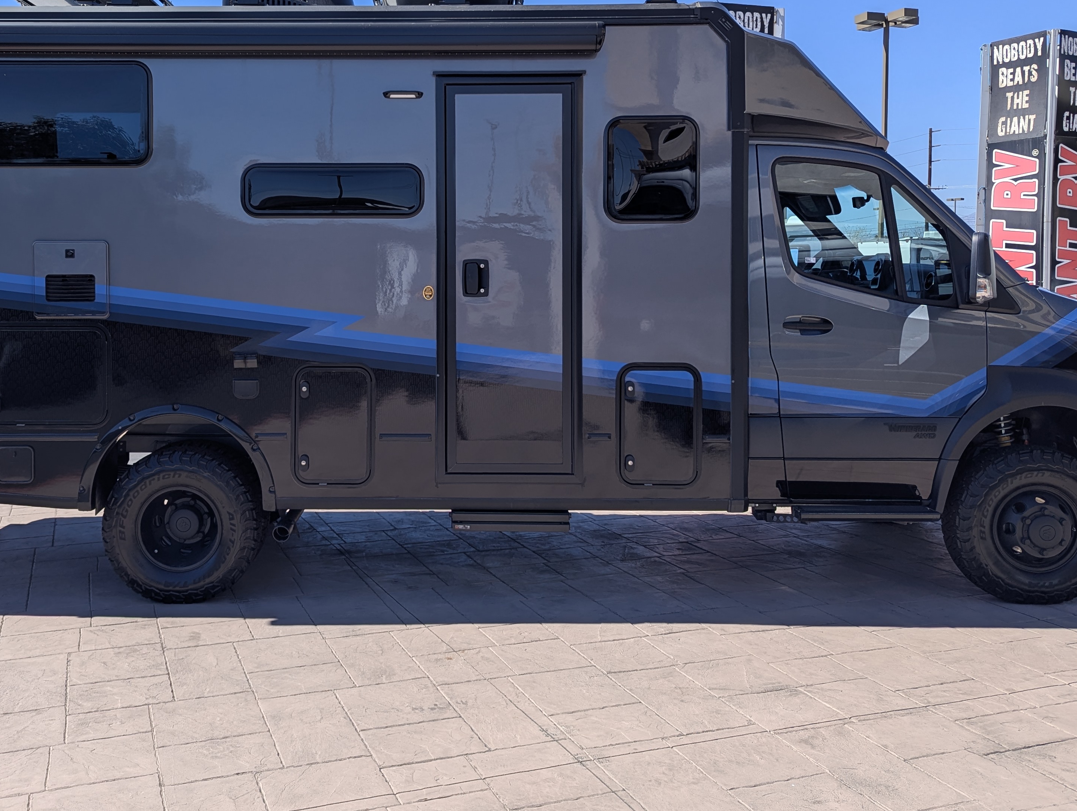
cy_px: 309
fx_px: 1059
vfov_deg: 41.6
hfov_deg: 53.5
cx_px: 426
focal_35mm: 34
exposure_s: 1/1689
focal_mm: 6.81
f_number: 1.85
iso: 42
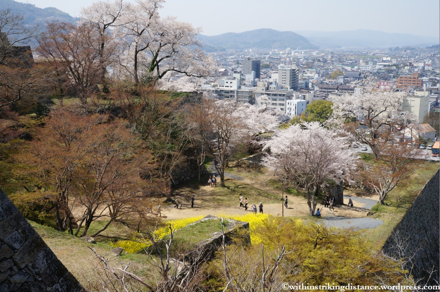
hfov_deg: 49.6
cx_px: 220
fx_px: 476
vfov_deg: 34.1
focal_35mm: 39
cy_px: 146
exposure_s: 1/200
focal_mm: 26
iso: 200
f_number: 13
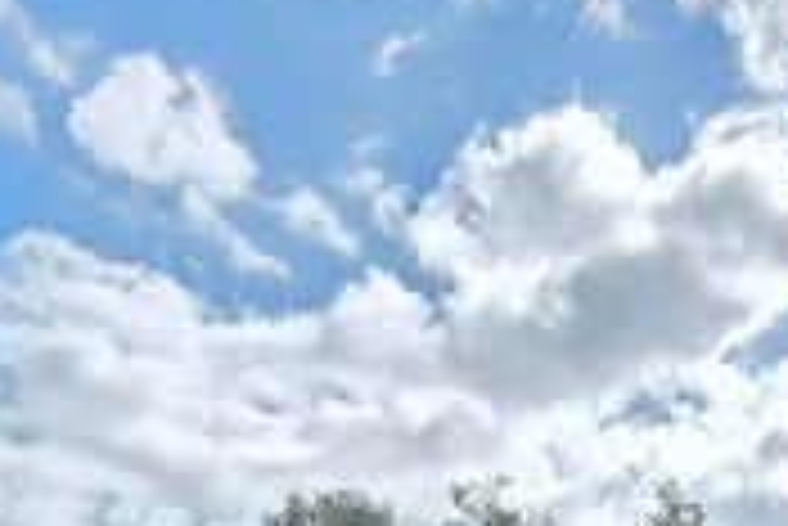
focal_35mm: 66
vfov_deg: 14.8
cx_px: 826
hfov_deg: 28.2
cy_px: 1191
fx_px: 1446
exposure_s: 1/1785
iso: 40
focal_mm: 2.2
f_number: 1.9
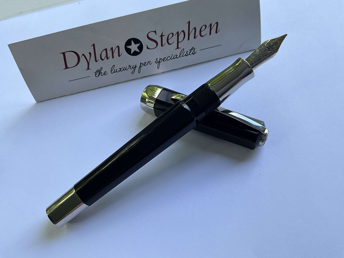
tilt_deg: -58.6
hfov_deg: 61.7
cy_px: 129
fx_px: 288
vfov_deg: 48.2
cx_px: 172
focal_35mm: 29
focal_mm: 3
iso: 32
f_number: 1.8
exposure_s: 1/122
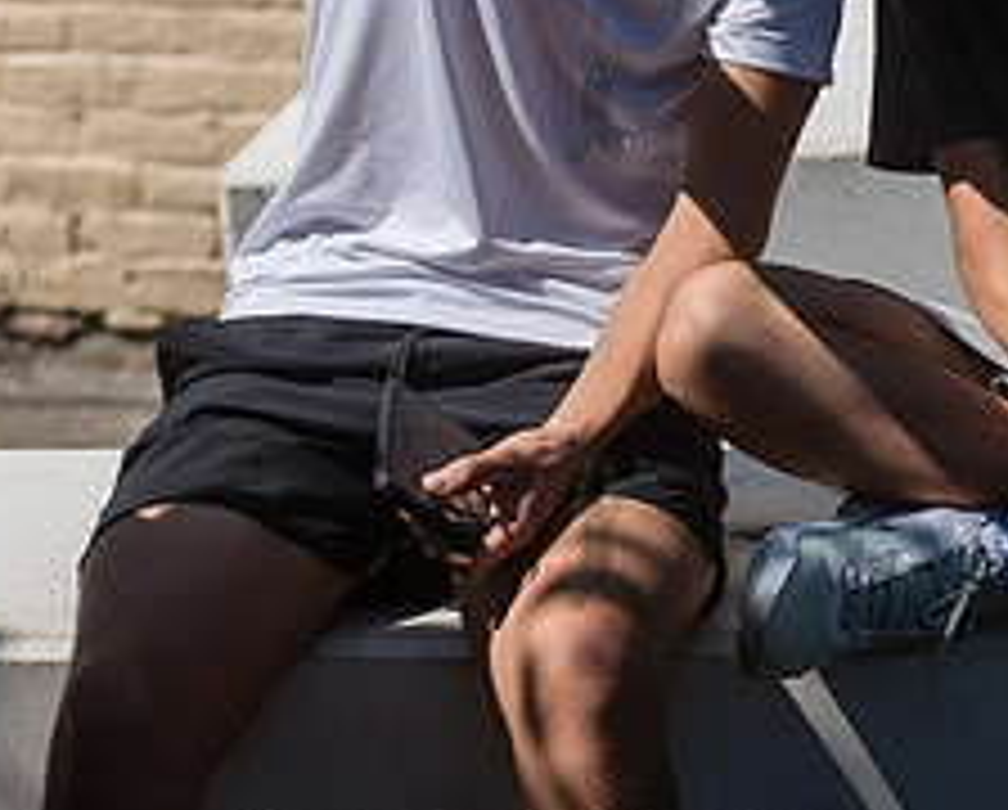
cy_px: 237
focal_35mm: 292
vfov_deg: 5.3
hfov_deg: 6.6
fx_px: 8726
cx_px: 853
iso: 200
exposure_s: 1/3200
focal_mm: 100
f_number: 4
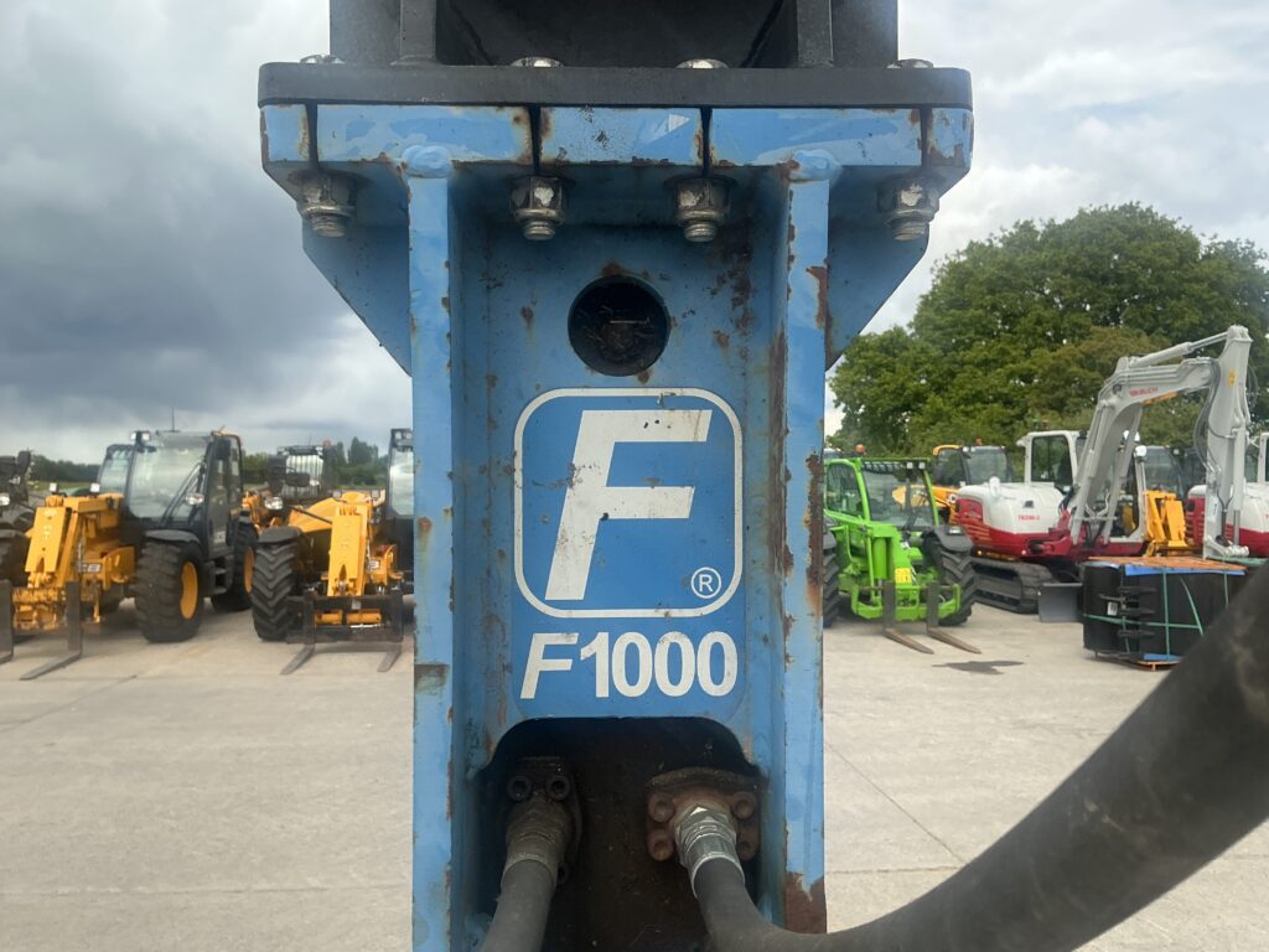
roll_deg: -1.5
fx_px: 1026
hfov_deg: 63.4
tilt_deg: +0.4
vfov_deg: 49.7
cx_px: 634
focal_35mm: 28
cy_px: 476
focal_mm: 3
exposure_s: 1/1195
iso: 25
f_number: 1.8
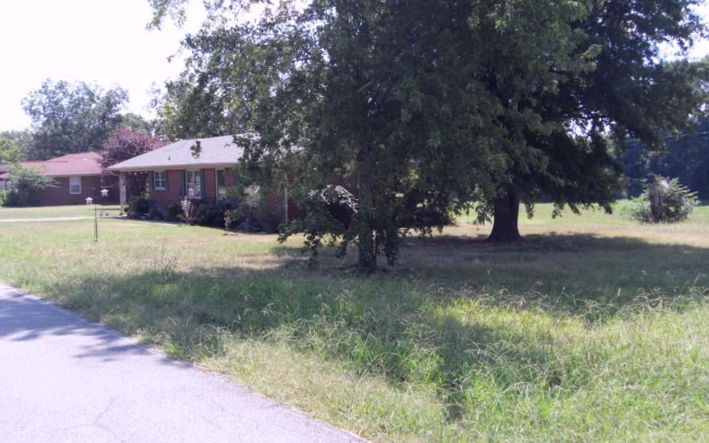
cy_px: 189
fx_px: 734
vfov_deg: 33.5
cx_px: 353
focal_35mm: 38
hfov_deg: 51.5
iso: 80
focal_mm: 6.3
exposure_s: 1/350
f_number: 3.5
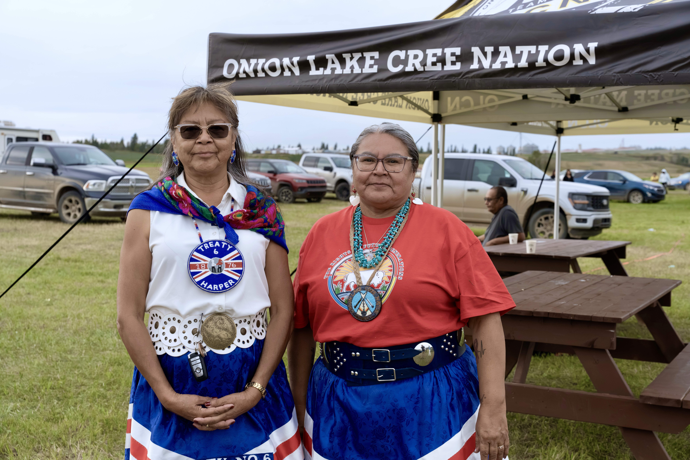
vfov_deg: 27.7
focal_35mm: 49
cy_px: 230
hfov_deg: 40.6
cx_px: 345
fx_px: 933
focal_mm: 48.7
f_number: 6.3
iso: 2000
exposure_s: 1/1600
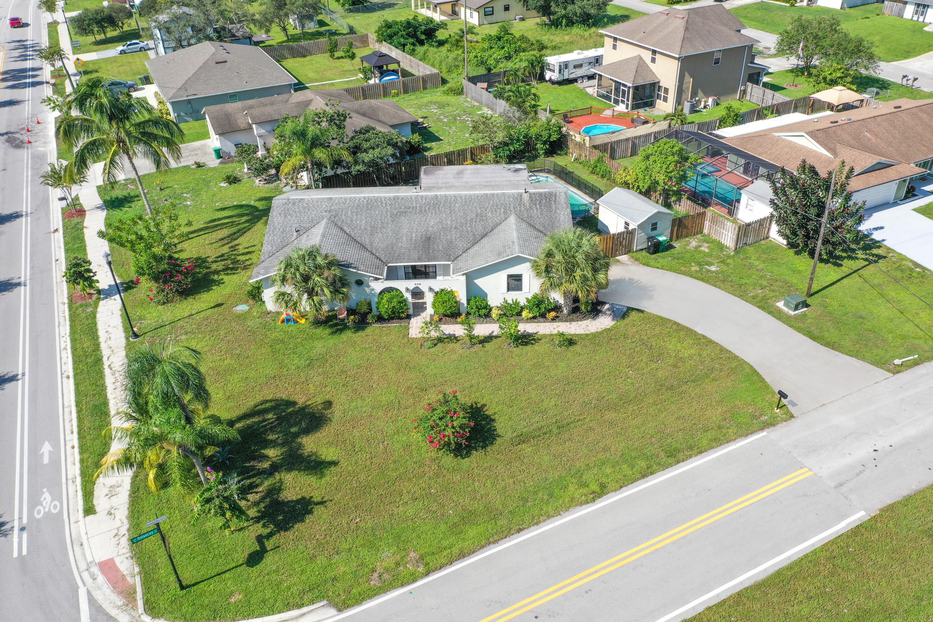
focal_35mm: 28
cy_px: 311
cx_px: 466
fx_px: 726
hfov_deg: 65.5
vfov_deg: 46.4
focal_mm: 10.26
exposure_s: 1/400
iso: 100
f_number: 5.6
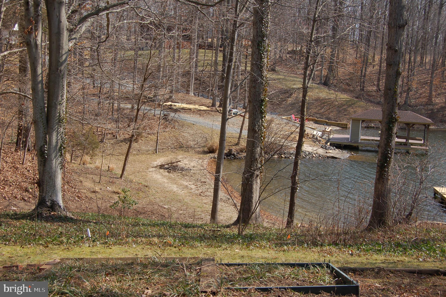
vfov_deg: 29.8
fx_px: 557
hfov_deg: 43.6
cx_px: 223
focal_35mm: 45
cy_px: 148
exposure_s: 1/250
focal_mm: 30
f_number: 8
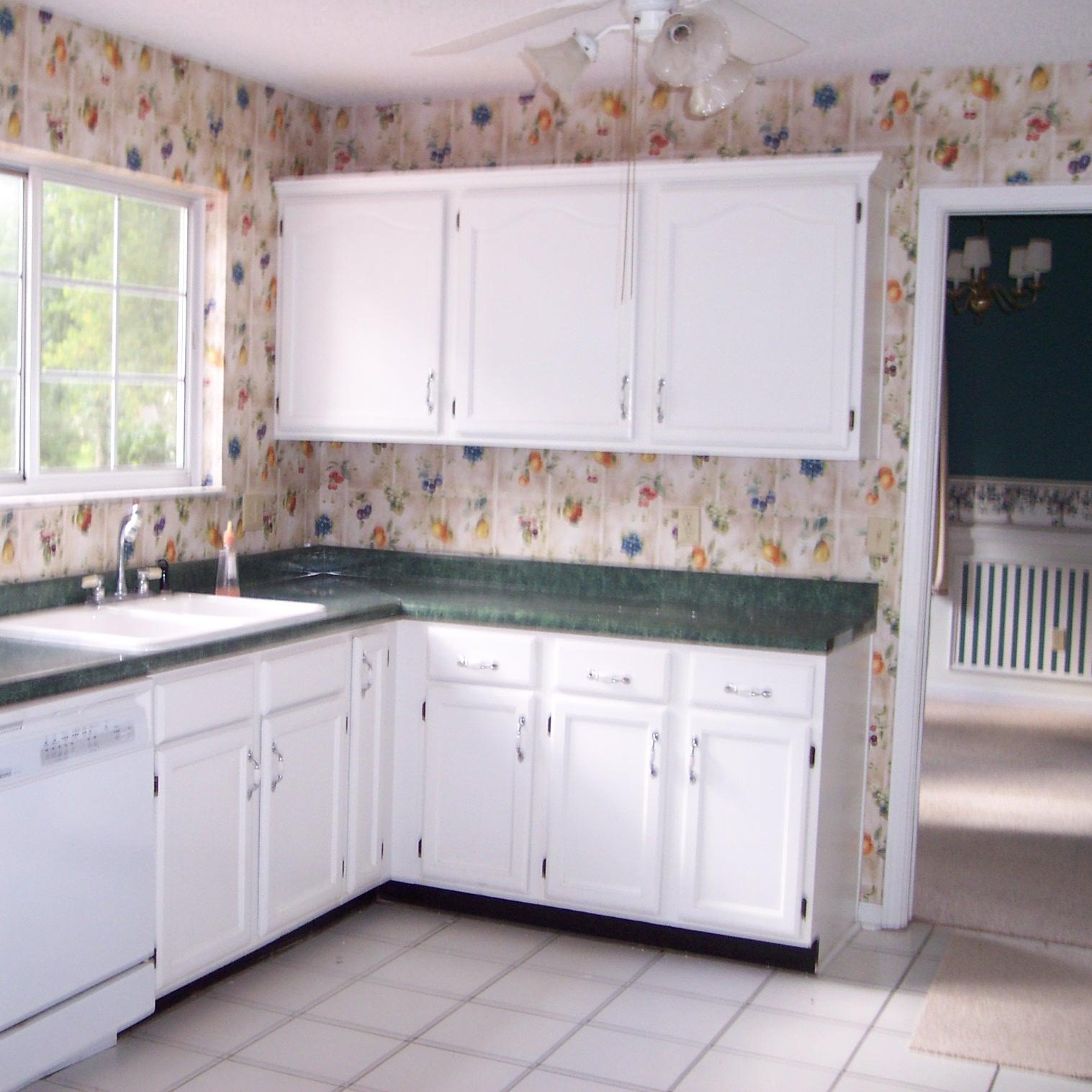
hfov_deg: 37.2
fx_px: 1606
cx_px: 374
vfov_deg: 37.6
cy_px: 544
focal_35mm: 45
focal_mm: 8
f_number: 2.8
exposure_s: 1/30
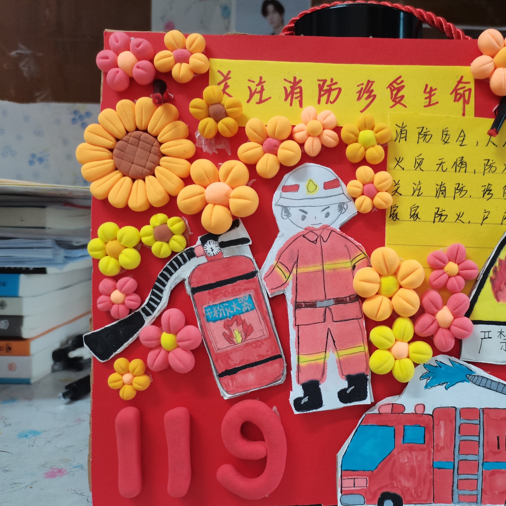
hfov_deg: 51.7
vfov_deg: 52.5
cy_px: 255
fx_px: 513
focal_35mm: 31
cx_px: 331
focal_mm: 5.58
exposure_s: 1/33.3
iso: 640
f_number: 1.8
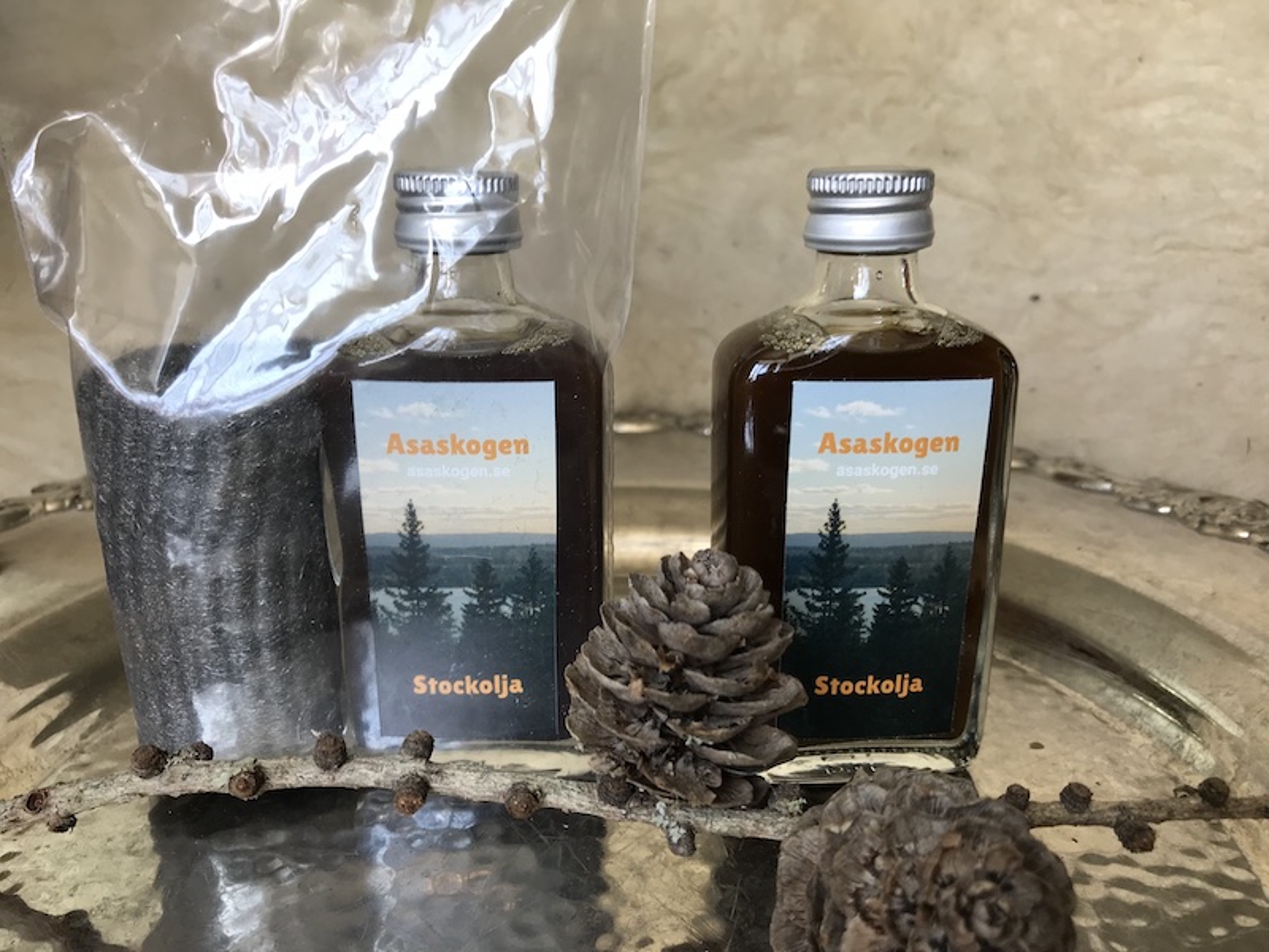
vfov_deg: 49.7
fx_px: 1026
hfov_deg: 63.4
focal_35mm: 28
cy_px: 476
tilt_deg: -20.6
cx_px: 634
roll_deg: +1.1
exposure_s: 1/50
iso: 25
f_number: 1.8
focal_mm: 3.99
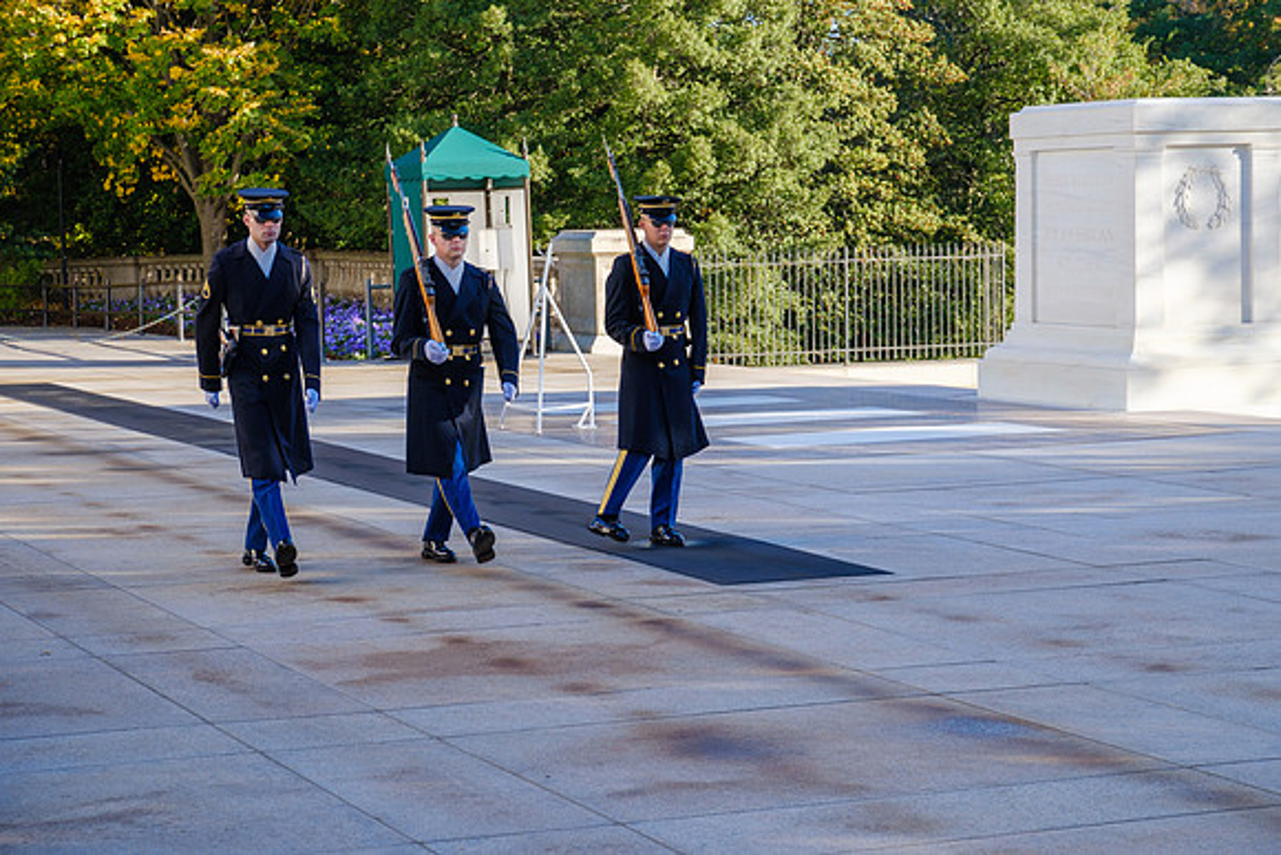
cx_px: 640
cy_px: 428
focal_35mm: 79
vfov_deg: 17.3
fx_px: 2812
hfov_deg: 25.7
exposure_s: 1/400
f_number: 4.5
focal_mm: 52.5
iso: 250
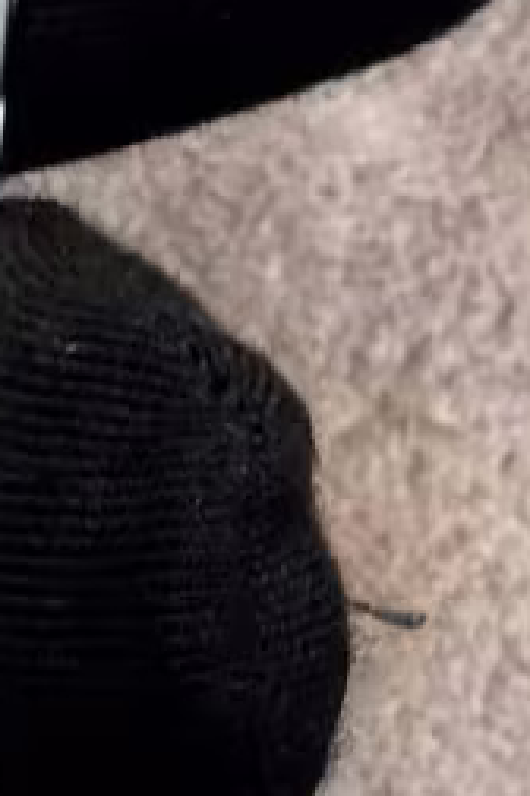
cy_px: 297
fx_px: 7000
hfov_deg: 4.2
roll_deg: -14.8
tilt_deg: +7.3
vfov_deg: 6.5
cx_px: -804
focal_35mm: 317
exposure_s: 1/50
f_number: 1.78
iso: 50
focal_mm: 6.76
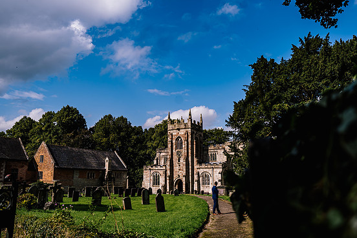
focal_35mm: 27
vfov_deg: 47.9
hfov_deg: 67.4
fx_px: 268
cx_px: 177
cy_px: 119
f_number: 3.5
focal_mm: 24
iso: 50
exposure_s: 1/640
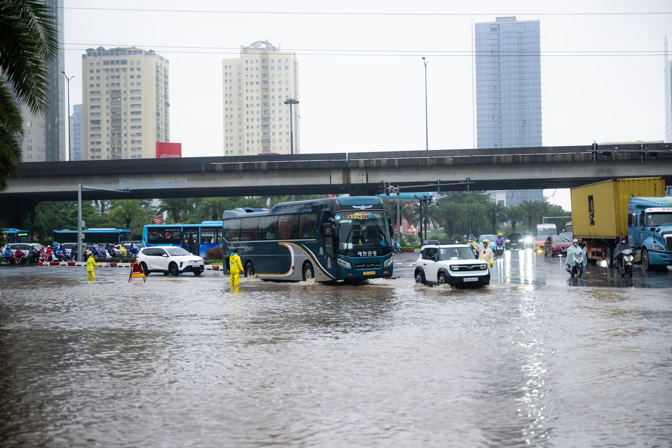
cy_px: 224
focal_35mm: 61
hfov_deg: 32.9
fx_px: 1139
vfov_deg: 22.3
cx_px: 336
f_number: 2.8
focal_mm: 61
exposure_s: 1/320
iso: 400
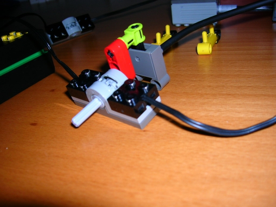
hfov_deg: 54.0
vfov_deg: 41.8
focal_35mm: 34
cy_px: 104
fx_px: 271
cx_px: 138
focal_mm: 5.7
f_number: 2.9
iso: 50
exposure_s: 1/60.1
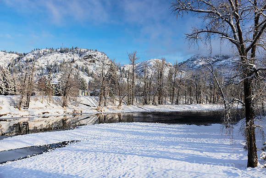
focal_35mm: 32
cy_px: 89
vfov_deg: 41.1
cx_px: 133
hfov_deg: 58.7
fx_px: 236
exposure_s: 1/250
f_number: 8
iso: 64
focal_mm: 32
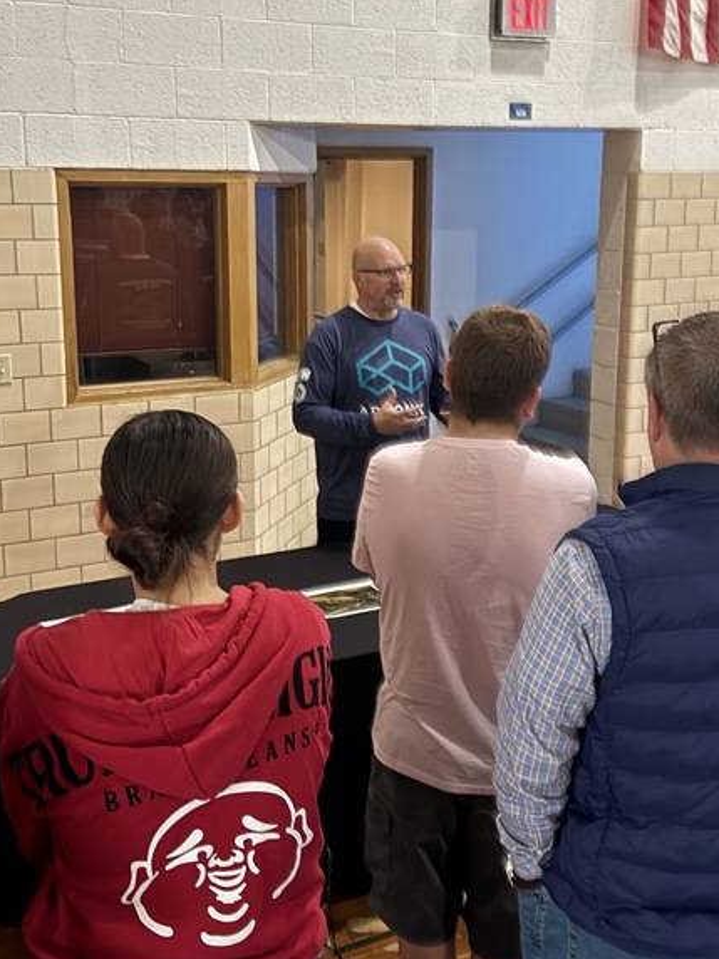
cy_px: 412
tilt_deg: -16.5
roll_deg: -0.2
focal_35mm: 43
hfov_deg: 33.6
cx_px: 370
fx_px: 1191
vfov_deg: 43.7
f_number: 1.78
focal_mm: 6.76
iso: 640
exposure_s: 1/60
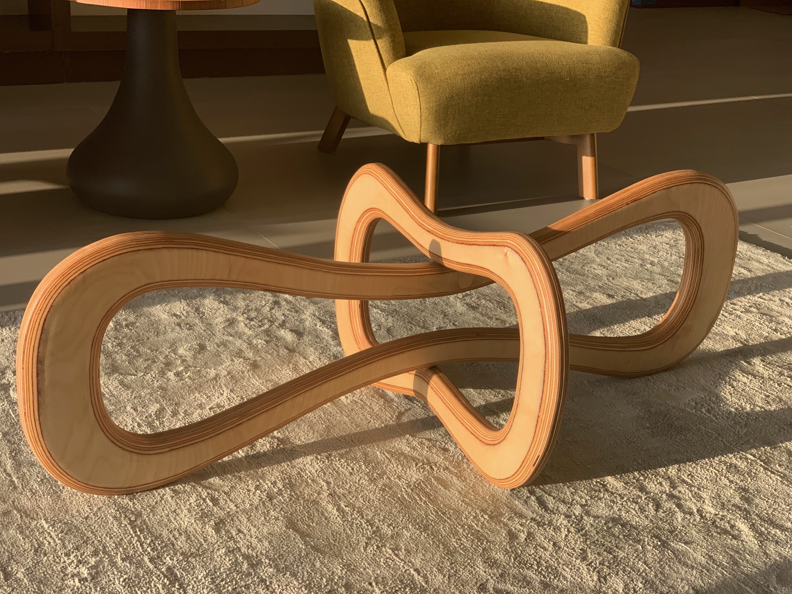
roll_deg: -3.3
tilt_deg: -20.1
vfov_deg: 28.0
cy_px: 297
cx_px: 396
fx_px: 1190
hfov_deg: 36.8
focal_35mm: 52
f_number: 2.4
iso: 50
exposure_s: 1/122
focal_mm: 6
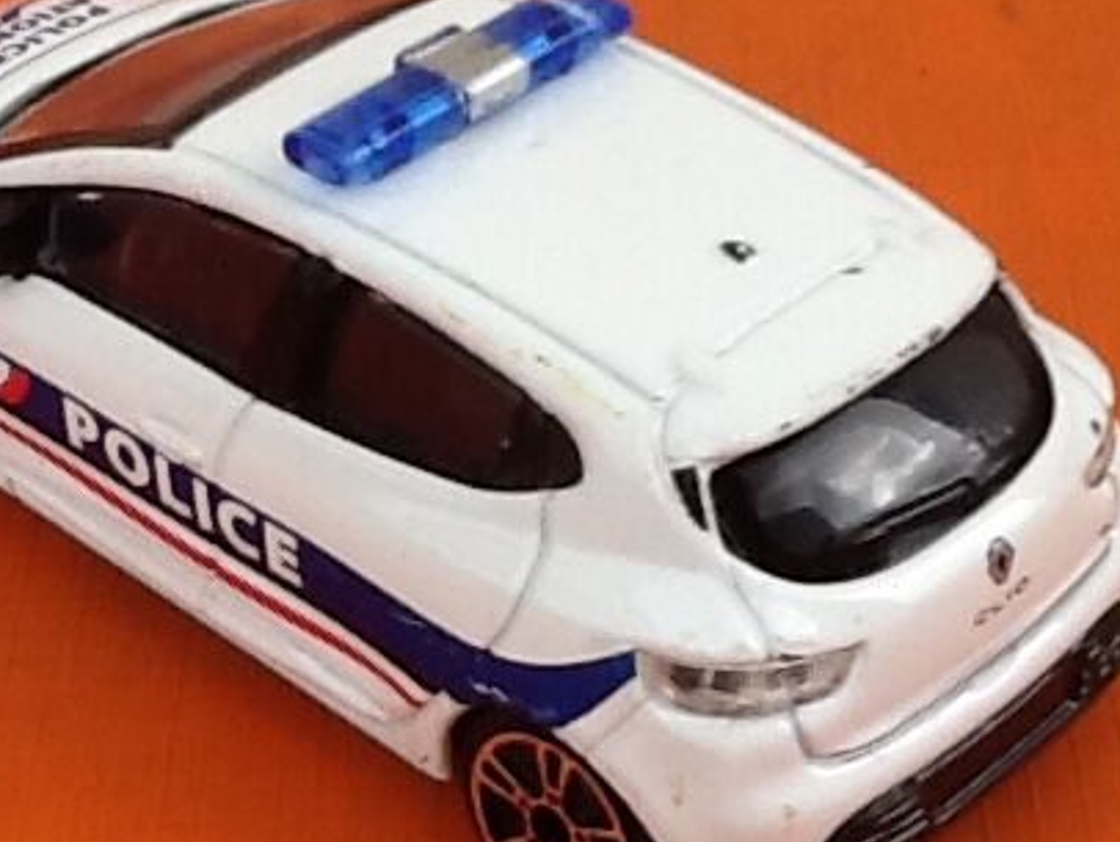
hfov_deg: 18.9
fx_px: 3367
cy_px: 279
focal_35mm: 104
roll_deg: +1.0
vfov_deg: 14.2
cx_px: 494
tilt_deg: -37.4
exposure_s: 1/294
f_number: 2.4
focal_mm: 2.03
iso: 40
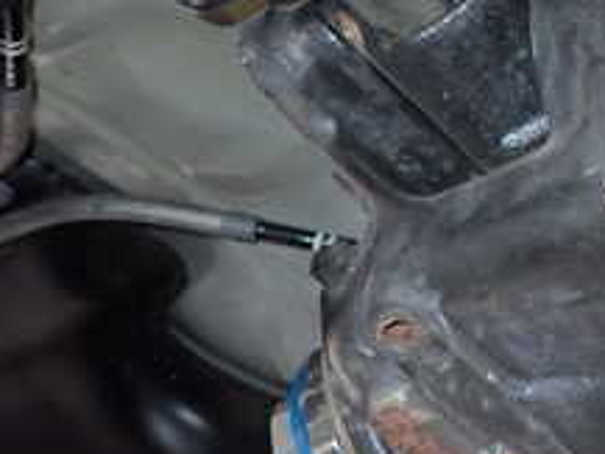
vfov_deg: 21.2
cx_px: 789
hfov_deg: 24.5
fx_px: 1207
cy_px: 136
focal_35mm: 69
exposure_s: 1/30
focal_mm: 4.5
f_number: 5.6
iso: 400
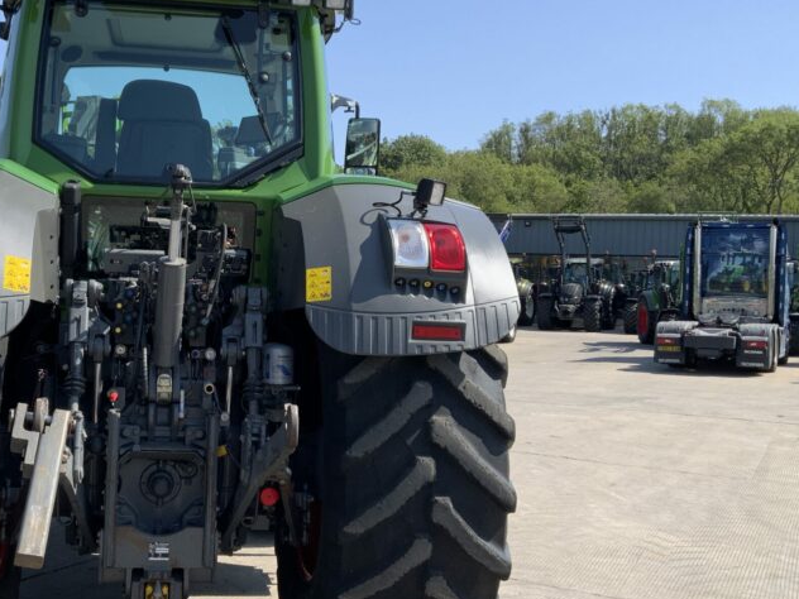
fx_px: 1085
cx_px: 263
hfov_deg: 39.9
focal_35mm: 47
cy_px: 303
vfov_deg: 30.9
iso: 16
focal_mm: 3
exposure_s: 1/1168
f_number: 1.8
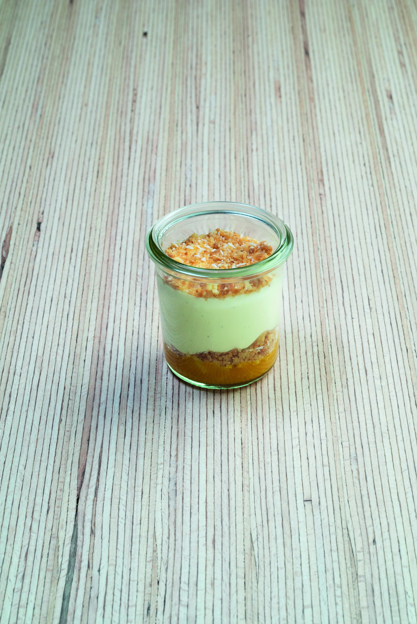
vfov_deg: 23.9
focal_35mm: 85
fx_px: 1475
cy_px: 312
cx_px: 208
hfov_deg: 16.1
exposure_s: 1/10
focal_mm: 85
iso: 400
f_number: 16
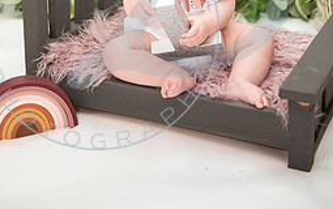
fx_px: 718
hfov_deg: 26.1
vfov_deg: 15.7
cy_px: -71
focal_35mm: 79
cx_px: 157
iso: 160
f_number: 2.8
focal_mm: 44
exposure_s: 1/200
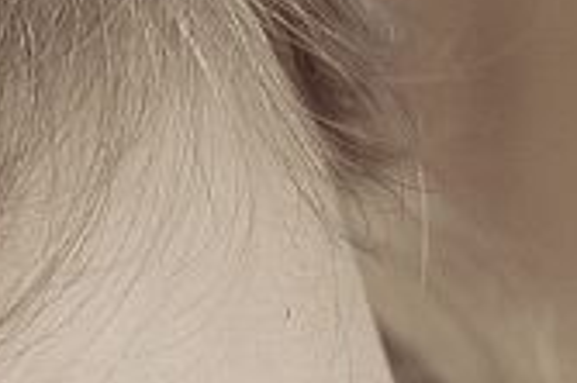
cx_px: -373
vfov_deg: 4.9
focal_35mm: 275
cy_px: 866
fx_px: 4403
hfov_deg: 7.3
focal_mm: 34
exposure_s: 1/25
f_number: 4.2
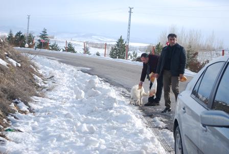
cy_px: 77
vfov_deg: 16.6
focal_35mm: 82
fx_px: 525
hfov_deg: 24.6
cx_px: 114
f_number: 7.1
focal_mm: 55
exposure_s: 1/200
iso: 100
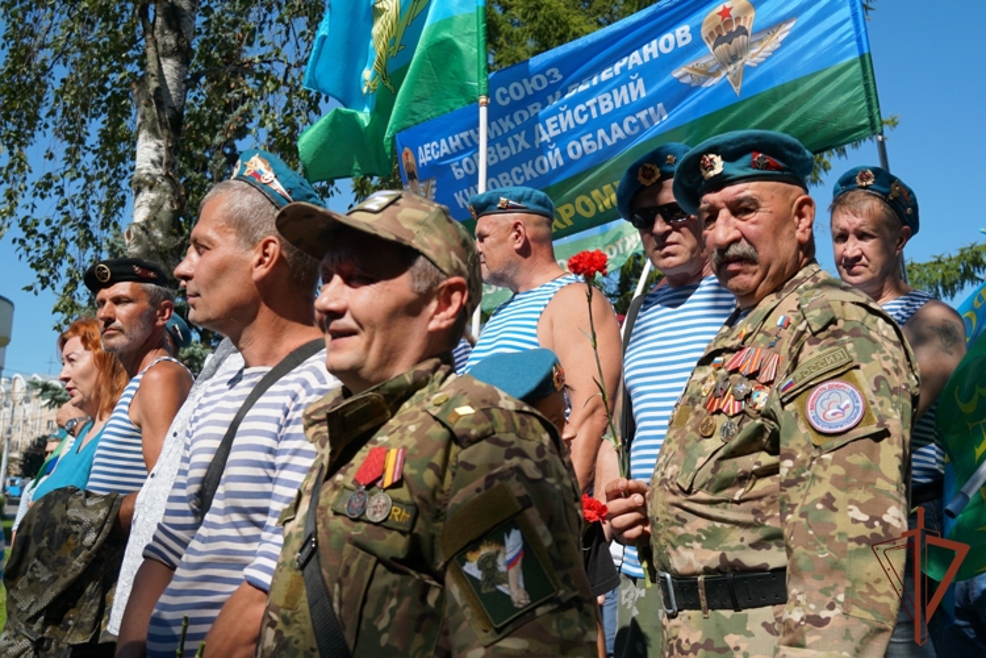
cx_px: 493
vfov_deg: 34.2
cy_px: 329
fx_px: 1068
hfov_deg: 49.6
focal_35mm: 39
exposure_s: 1/800
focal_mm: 26
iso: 100
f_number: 4.5
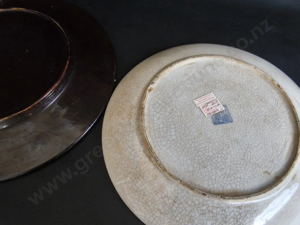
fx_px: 234
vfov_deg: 51.4
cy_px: 112
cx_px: 150
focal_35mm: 27
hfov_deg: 65.3
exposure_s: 1/100
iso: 80
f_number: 2
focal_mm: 2.87
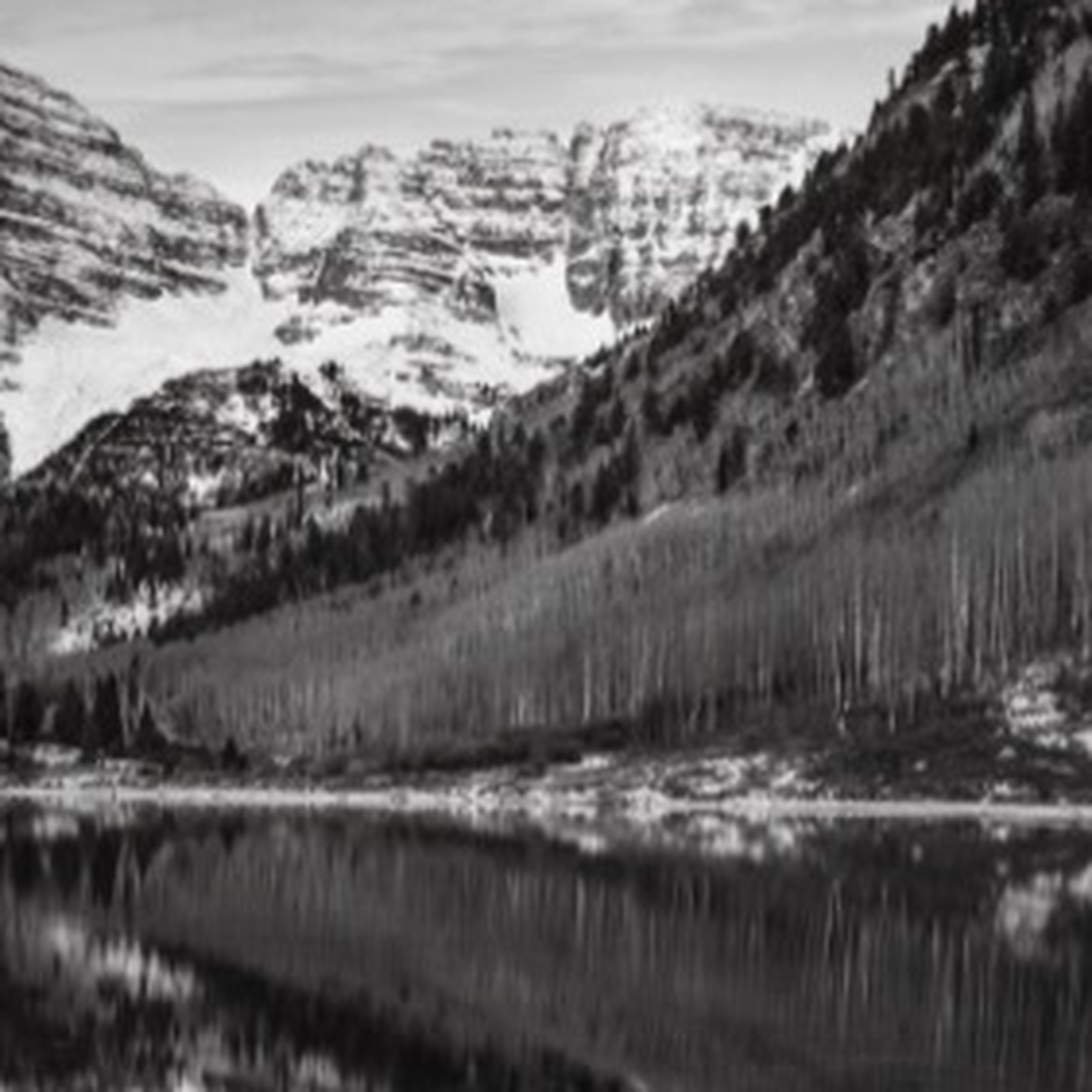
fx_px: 2320
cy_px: 864
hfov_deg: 24.1
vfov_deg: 26.0
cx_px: -217
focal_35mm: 65
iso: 400
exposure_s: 1/2
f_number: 22
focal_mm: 24
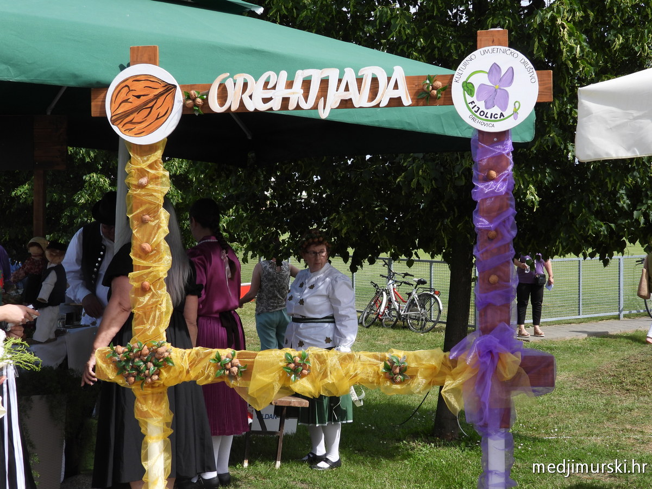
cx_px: 326
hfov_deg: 34.9
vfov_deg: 26.6
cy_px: 244
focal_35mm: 55
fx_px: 1036
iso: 100
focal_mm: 9.8
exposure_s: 1/1000
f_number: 3.5
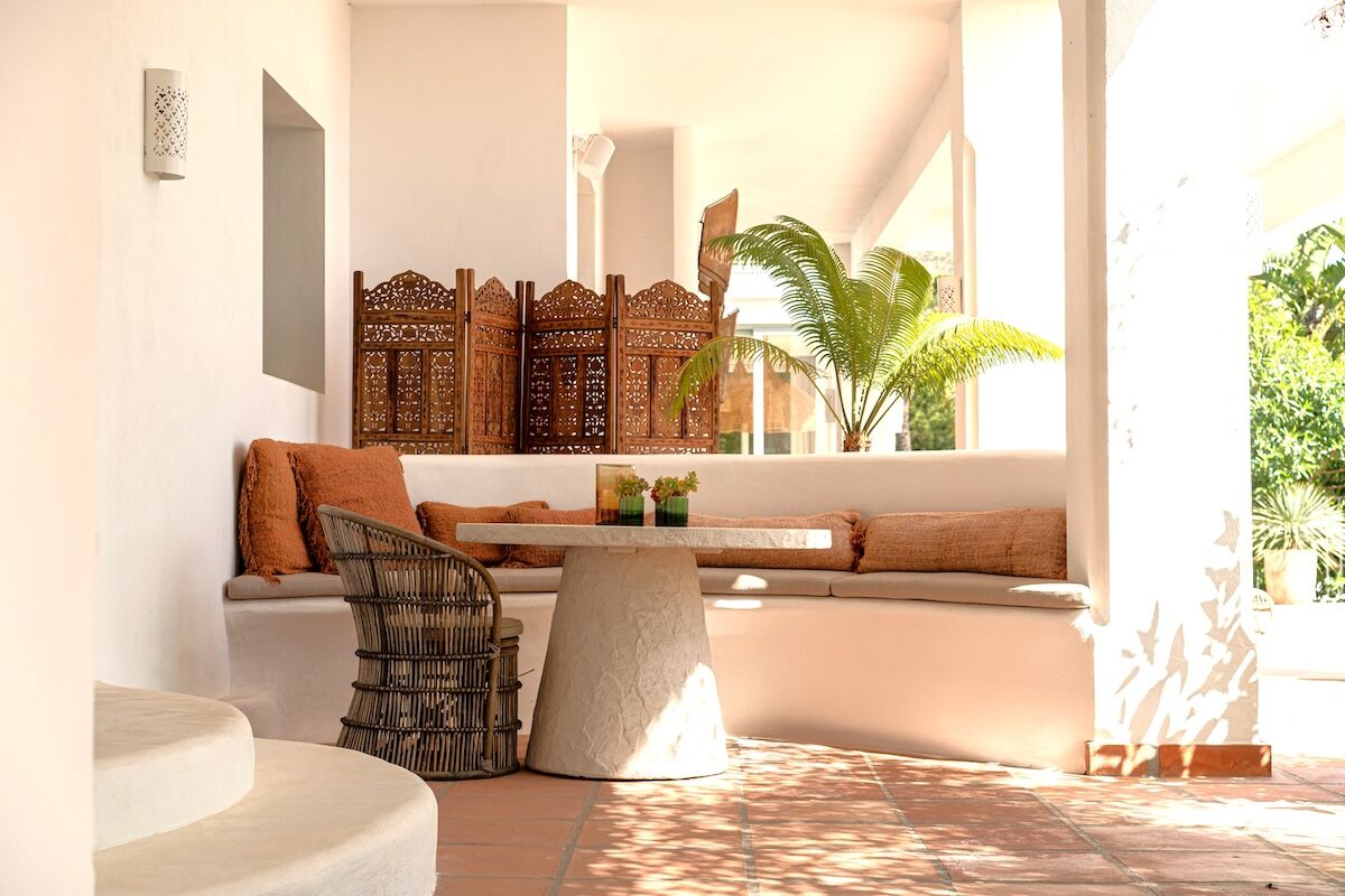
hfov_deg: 36.2
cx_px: 672
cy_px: 448
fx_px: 2055
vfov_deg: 24.6
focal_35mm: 55
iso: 200
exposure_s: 1/500
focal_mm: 55
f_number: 5.6
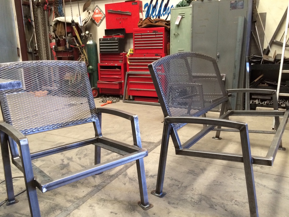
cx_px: 145
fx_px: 259
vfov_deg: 45.4
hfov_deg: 58.4
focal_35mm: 31
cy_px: 112
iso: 250
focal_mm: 4.12
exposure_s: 1/30
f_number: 2.2
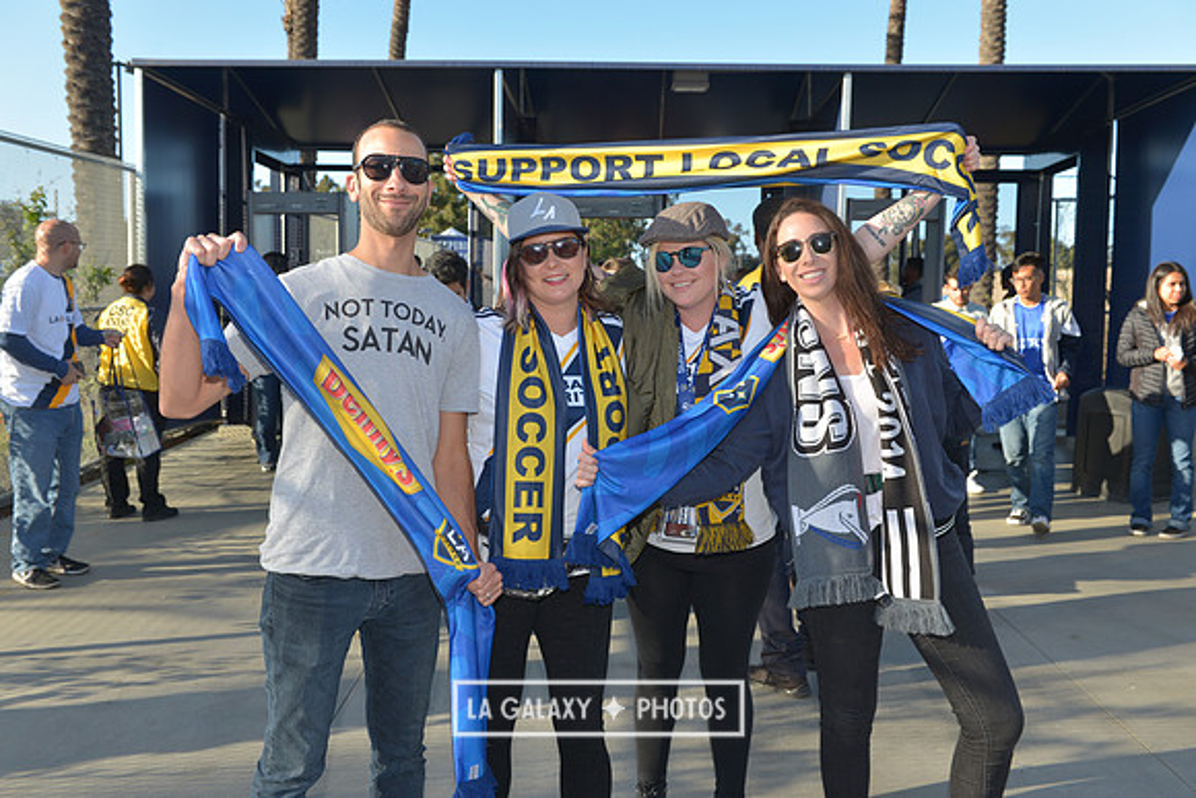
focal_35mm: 32
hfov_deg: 58.7
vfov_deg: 41.1
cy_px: 399
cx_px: 598
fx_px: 1063
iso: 250
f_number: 6.3
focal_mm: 32
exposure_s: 1/400
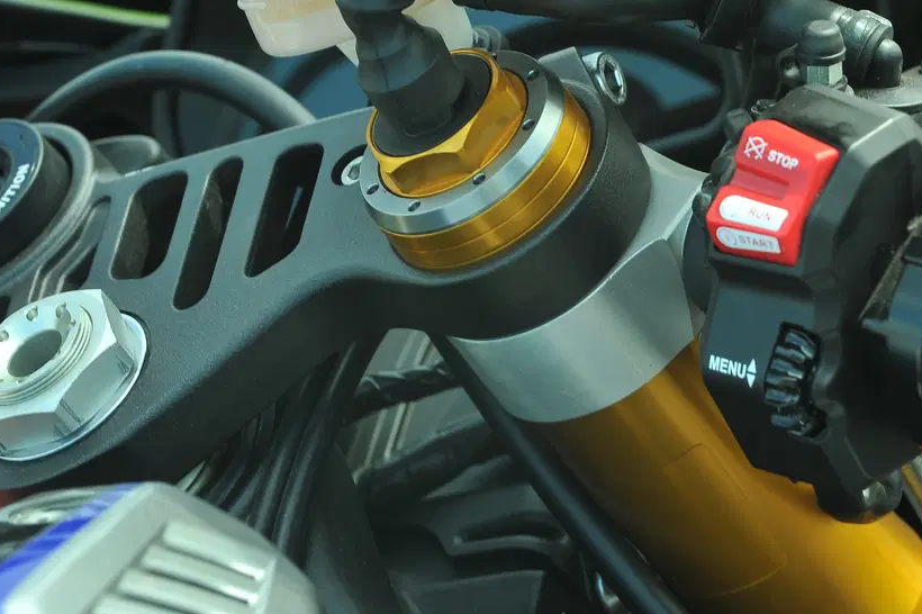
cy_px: 197
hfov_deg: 10.0
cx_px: 614
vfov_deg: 6.7
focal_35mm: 205
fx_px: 5248
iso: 320
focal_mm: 140
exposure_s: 1/100
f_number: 8
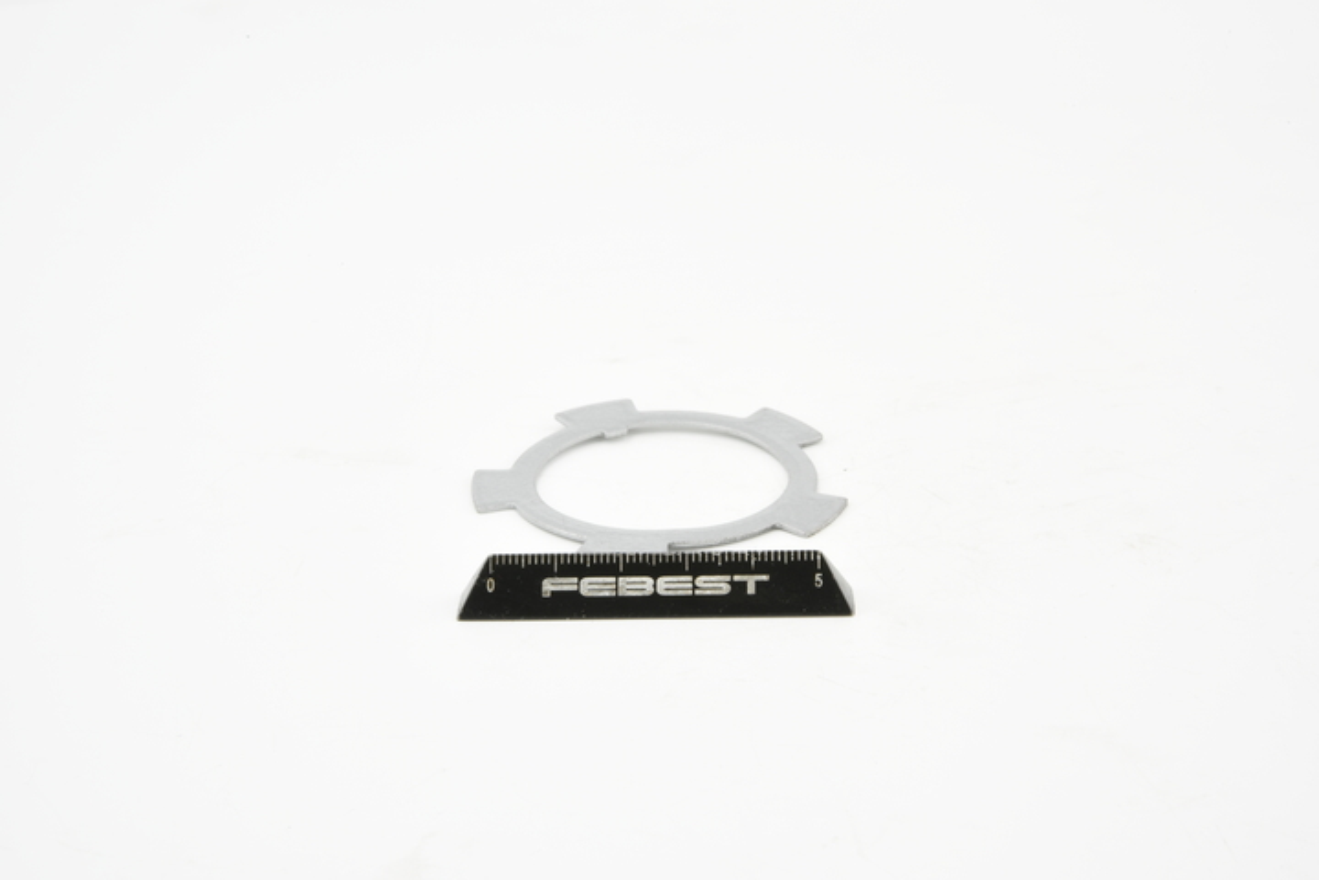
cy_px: 440
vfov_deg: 22.6
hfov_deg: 33.4
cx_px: 660
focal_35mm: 60
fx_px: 2198
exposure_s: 1/2.5
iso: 100
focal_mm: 60
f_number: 36
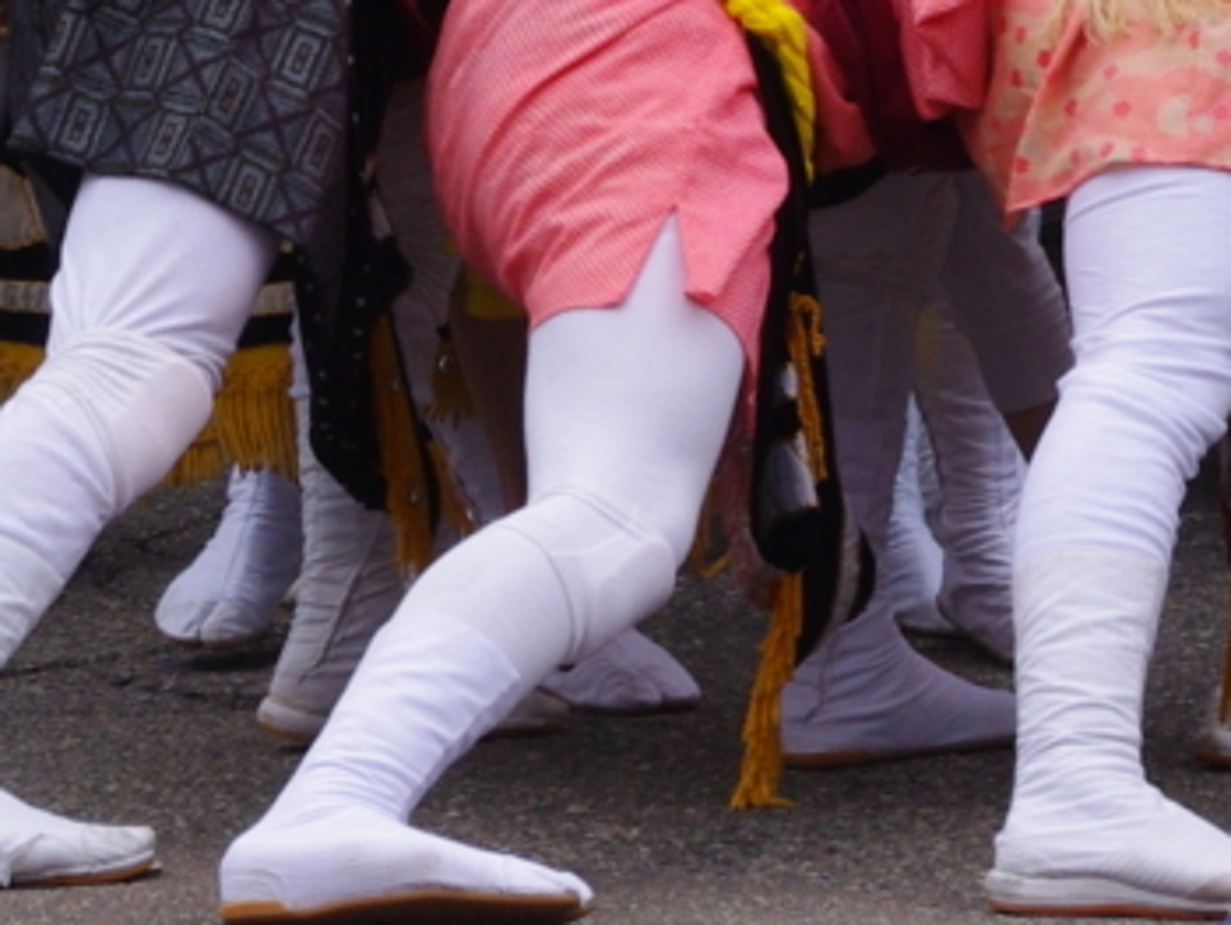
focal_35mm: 360
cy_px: -835
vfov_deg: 4.1
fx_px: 12811
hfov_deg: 5.5
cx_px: 777
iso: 400
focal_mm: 55
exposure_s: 1/200
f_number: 11
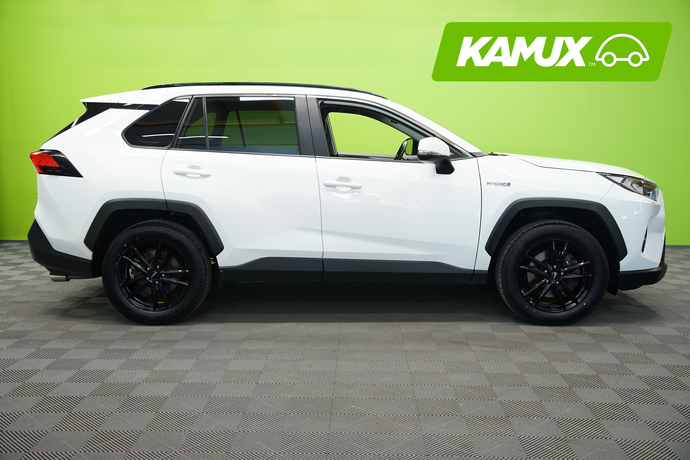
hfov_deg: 53.1
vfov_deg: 36.9
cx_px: 345
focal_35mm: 36
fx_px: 690
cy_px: 230
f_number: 5
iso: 500
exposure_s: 1/20
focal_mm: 36
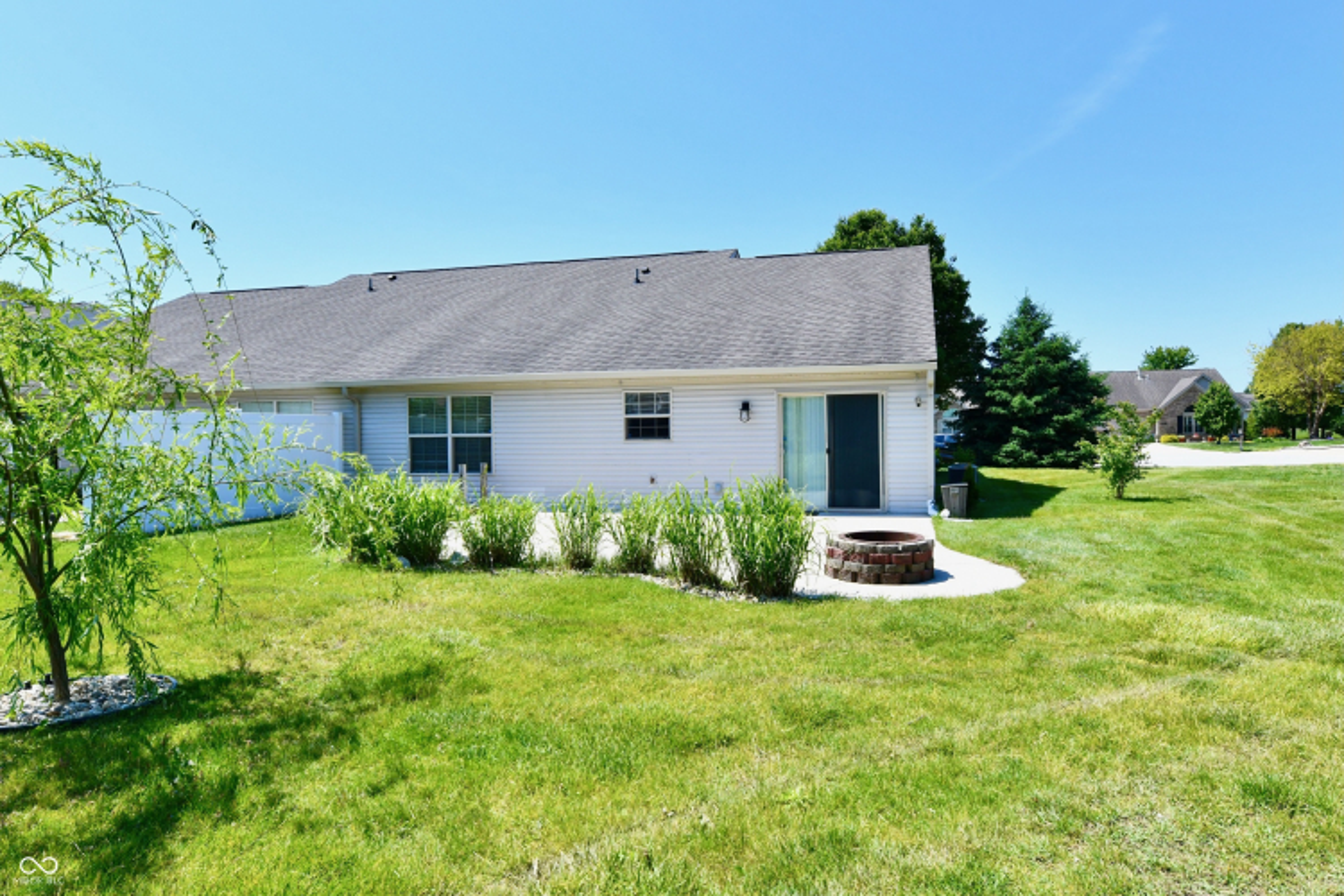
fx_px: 560
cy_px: 448
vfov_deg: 77.3
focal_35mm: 15
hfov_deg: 100.4
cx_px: 672
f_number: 11
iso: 640
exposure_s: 1/500
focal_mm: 15
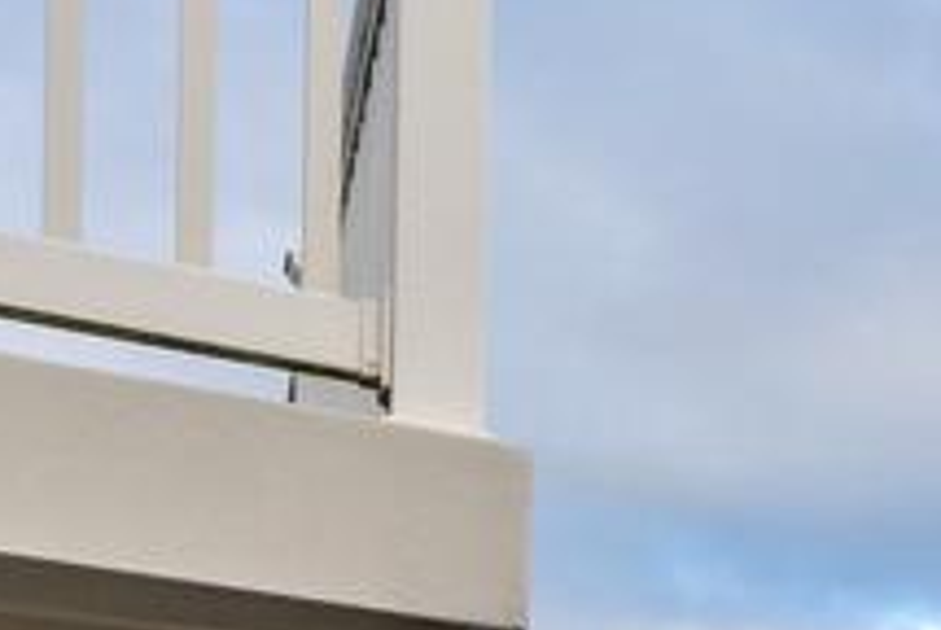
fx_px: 2801
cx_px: 2075
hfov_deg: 14.5
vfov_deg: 11.5
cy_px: 1278
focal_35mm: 107
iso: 200
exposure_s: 1/30
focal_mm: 16
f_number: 11
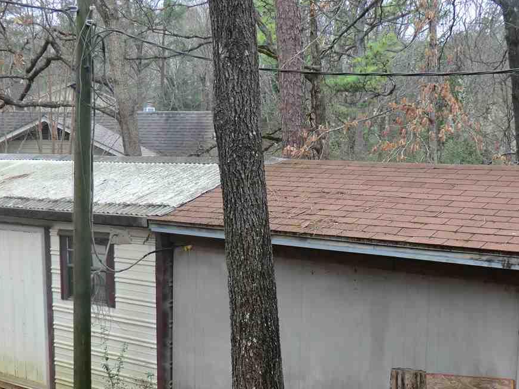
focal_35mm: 59
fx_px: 885
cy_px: 284
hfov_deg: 32.7
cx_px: 243
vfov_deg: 24.6
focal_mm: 7.1
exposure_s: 1/60
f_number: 3.8
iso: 64
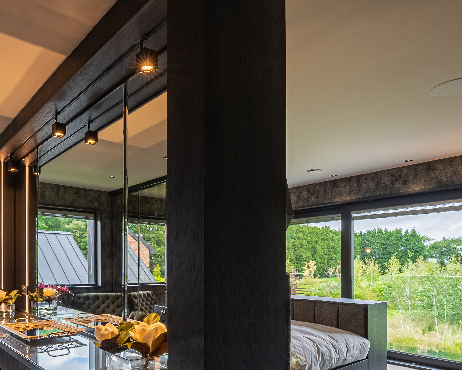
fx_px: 328
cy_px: 265
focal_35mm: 24
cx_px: 147
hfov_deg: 67.9
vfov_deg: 56.6
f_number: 8
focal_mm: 14
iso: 400
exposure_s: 1/320
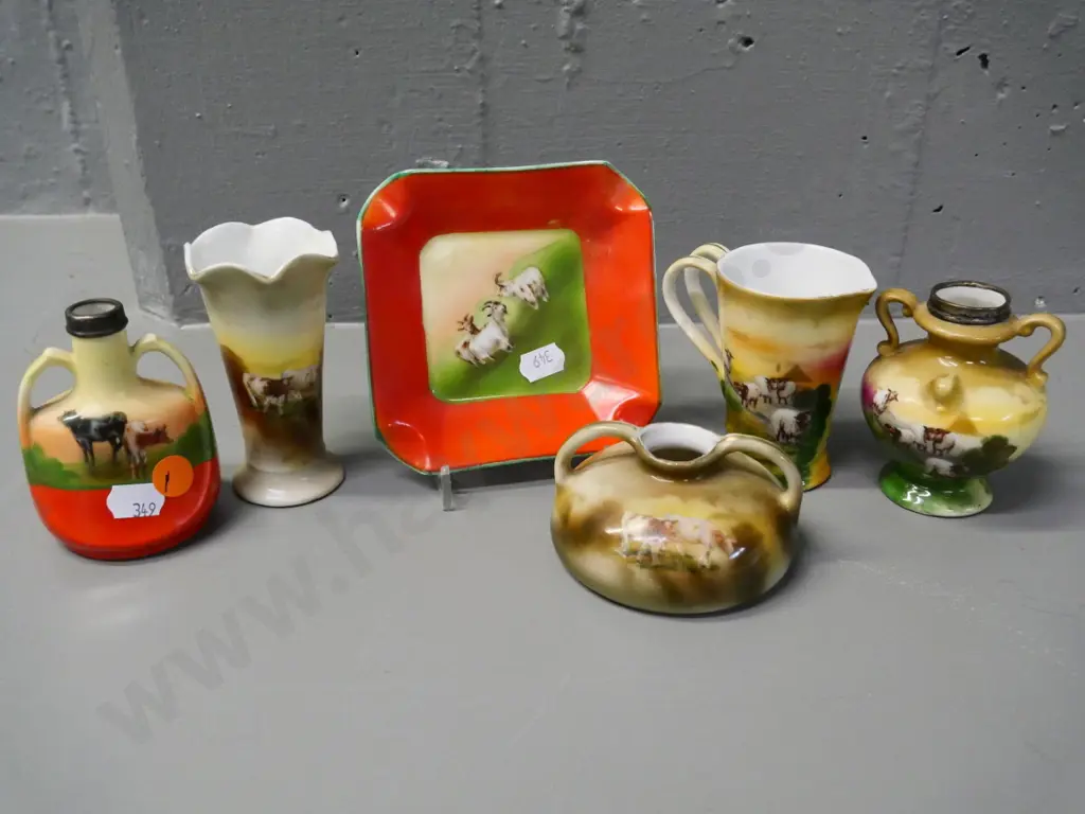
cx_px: 542
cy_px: 407
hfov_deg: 54.0
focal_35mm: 34
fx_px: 1066
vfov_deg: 41.8
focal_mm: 17
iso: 3200
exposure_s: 1/125
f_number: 5.6
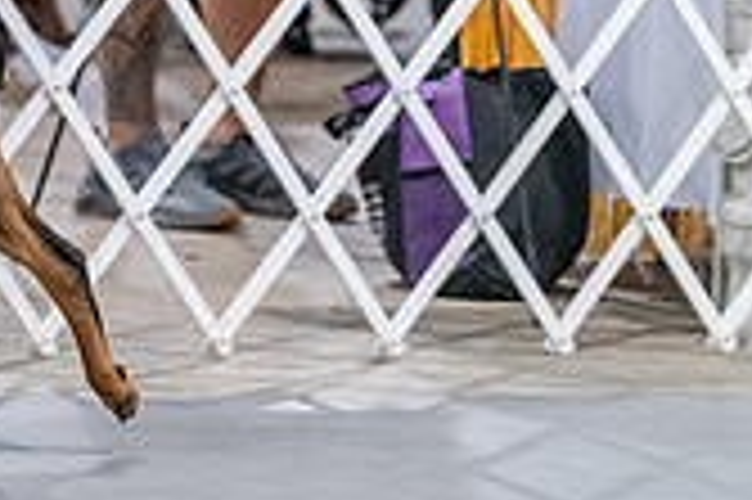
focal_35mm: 538
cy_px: -124
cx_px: -455
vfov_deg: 2.5
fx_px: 11227
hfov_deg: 3.8
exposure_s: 1/320
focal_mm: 155
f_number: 3.2
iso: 6400
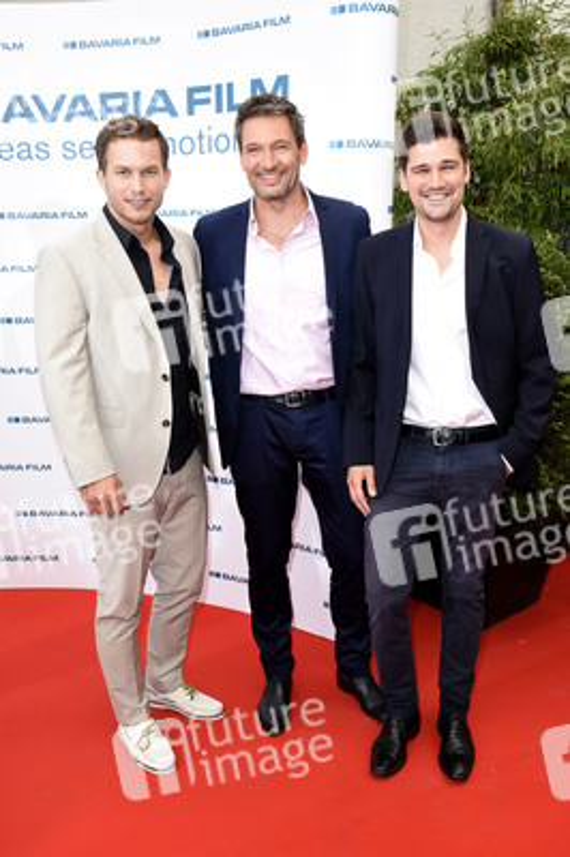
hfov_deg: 43.5
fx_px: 714
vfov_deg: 62.0
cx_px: 285
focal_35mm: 30
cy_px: 428
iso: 800
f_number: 6.3
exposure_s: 1/160
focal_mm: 20
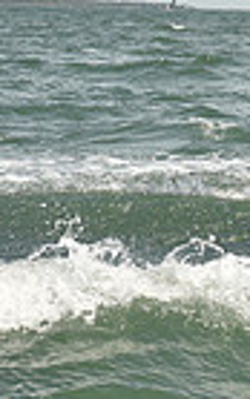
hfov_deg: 4.2
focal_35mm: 298
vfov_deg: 7.0
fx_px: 3245
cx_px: 822
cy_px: -111
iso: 320
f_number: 10
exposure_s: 1/800
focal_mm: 70
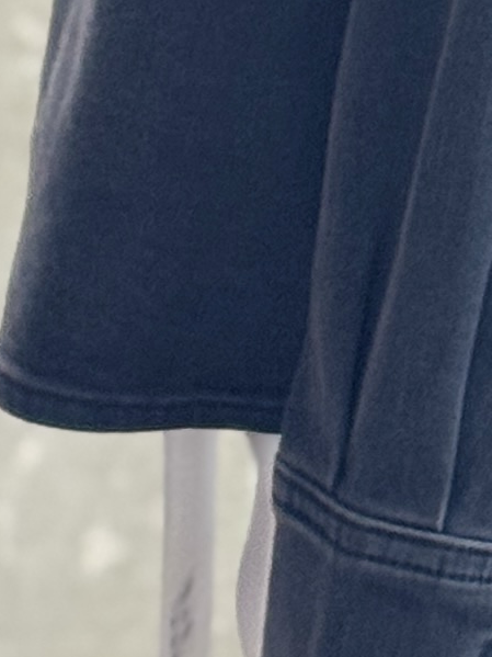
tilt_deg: -5.0
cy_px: -1090
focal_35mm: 323
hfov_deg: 4.6
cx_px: 597
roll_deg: -0.9
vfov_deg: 5.8
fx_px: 6123
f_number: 1.78
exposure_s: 1/100
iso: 80
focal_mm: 6.76
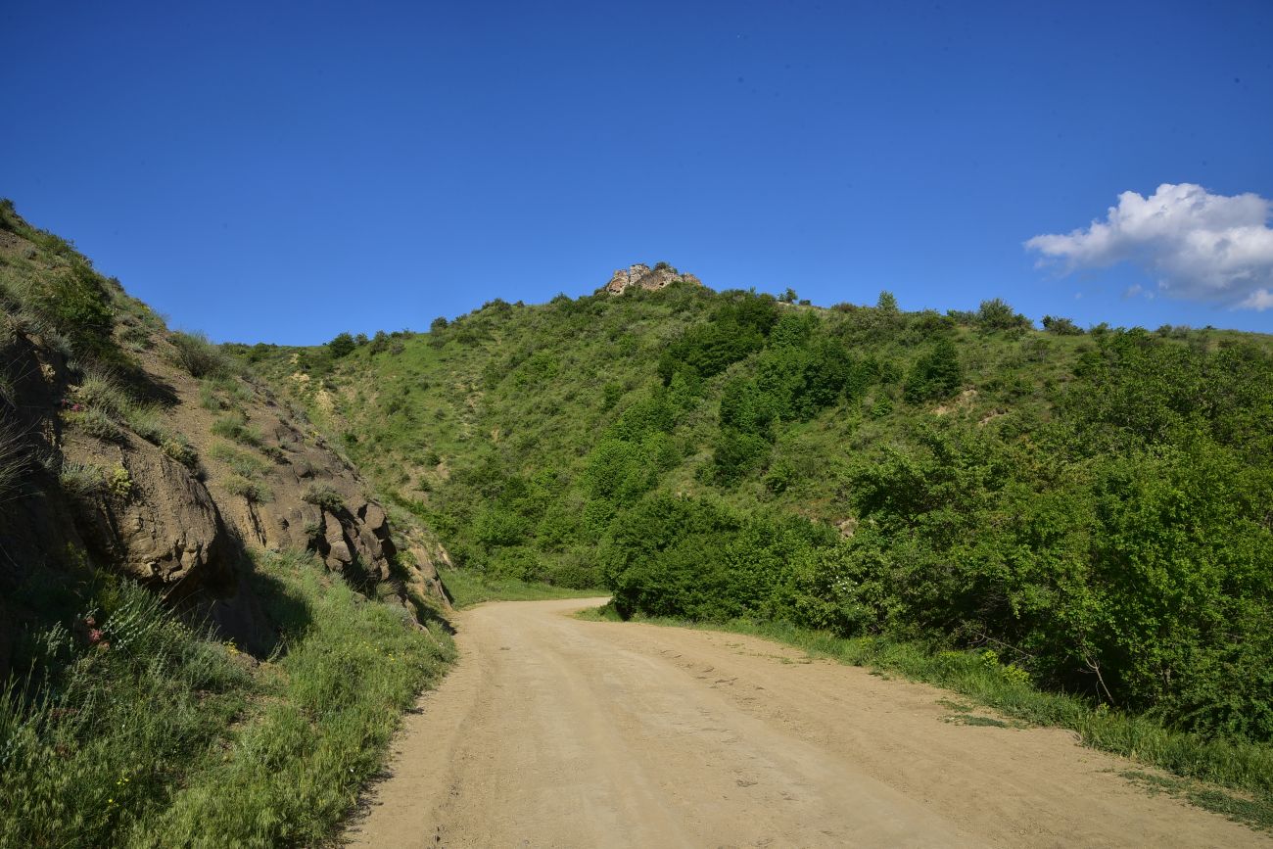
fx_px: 1768
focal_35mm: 50
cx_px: 636
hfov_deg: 39.6
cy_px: 424
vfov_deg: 27.0
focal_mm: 50
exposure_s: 1/125
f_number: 16
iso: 160
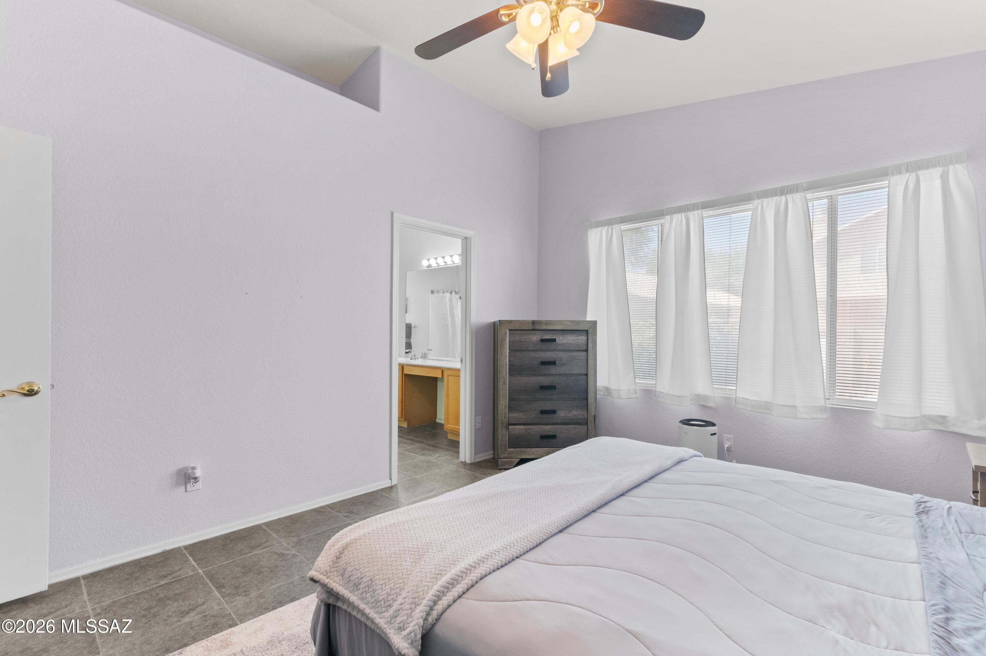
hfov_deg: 96.8
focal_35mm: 16
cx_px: 493
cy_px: 328
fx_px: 438
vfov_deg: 73.7
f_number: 18
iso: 2000
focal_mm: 16
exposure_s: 1/8
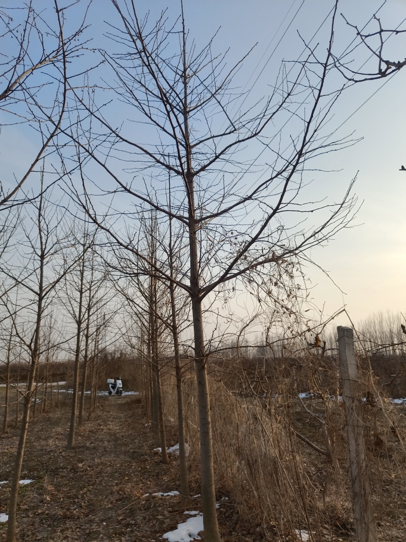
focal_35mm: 23
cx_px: 203
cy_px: 271
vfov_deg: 73.9
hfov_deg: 58.9
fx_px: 360
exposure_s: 1/211
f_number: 1.88
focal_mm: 5.59
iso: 100
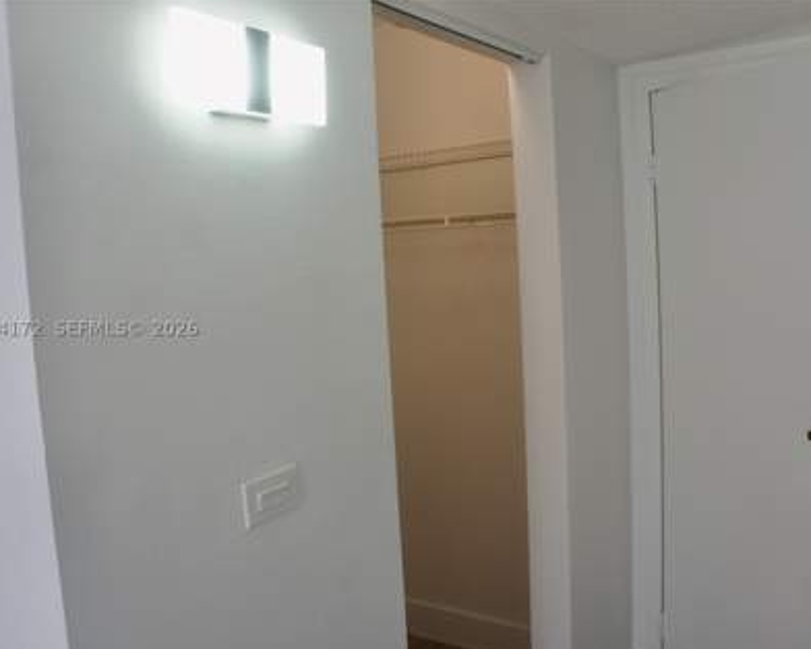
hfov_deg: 57.1
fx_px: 744
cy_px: 328
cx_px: 428
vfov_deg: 47.1
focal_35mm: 31
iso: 200
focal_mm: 18
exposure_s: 1/50
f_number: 5
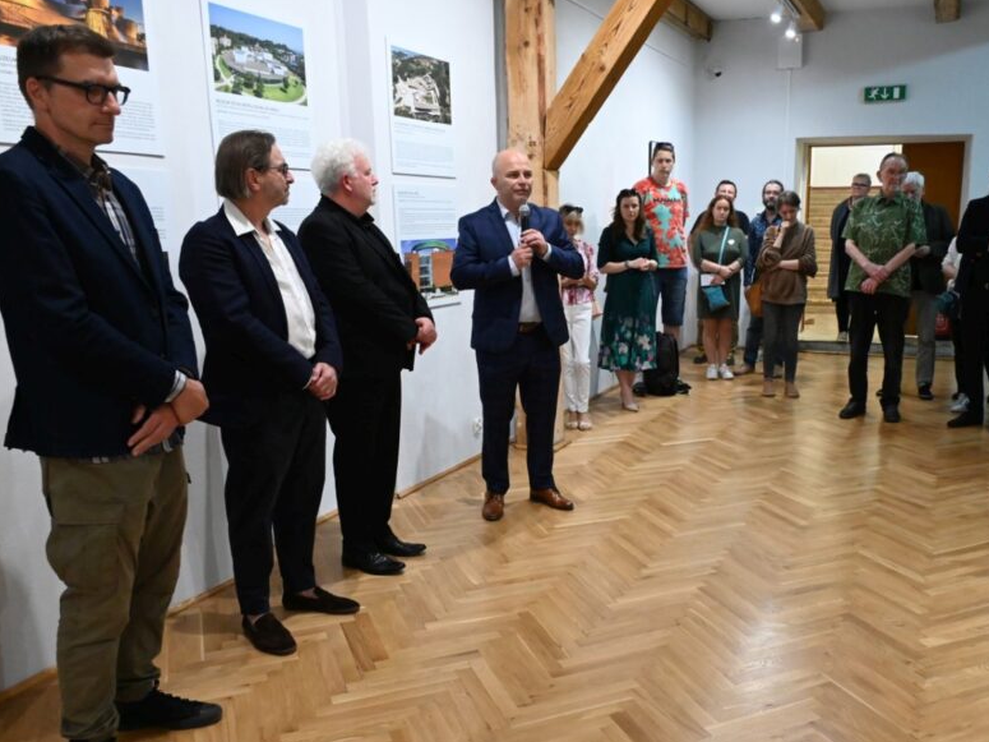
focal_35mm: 33
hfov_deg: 54.8
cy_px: 428
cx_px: 609
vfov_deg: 42.8
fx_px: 943
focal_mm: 26
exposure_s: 1/100
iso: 8000
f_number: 5
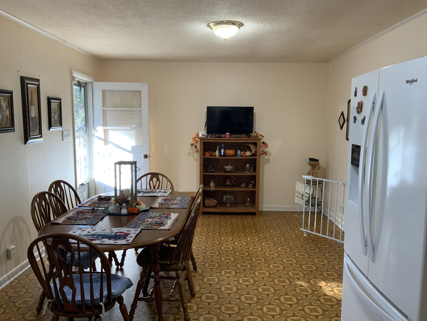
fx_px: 358
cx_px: 214
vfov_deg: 48.2
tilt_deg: -6.6
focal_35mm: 29
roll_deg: -1.2
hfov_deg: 61.7
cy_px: 160
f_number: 1.8
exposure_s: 1/60
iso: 80
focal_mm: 3
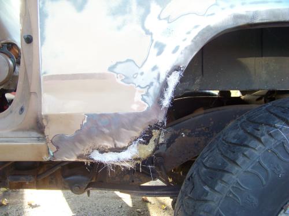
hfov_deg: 51.4
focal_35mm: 36
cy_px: 108
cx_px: 144
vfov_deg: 39.7
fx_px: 301
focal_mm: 5.85
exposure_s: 1/30
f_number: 2.8
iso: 87
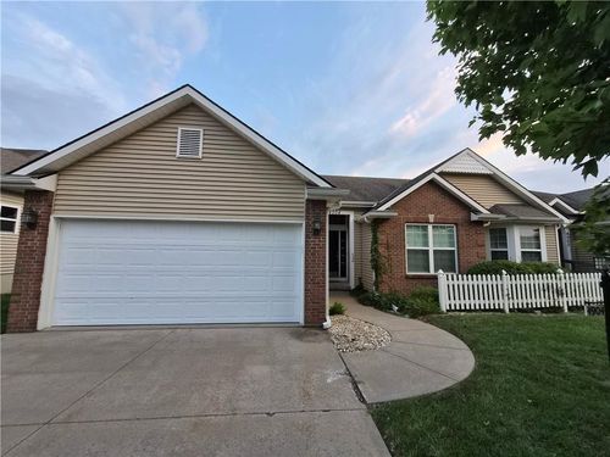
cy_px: 228
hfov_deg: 106.2
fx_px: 229
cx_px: 305
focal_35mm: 13
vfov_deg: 89.9
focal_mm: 1.7
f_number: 2.2
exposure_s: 1/359
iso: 125
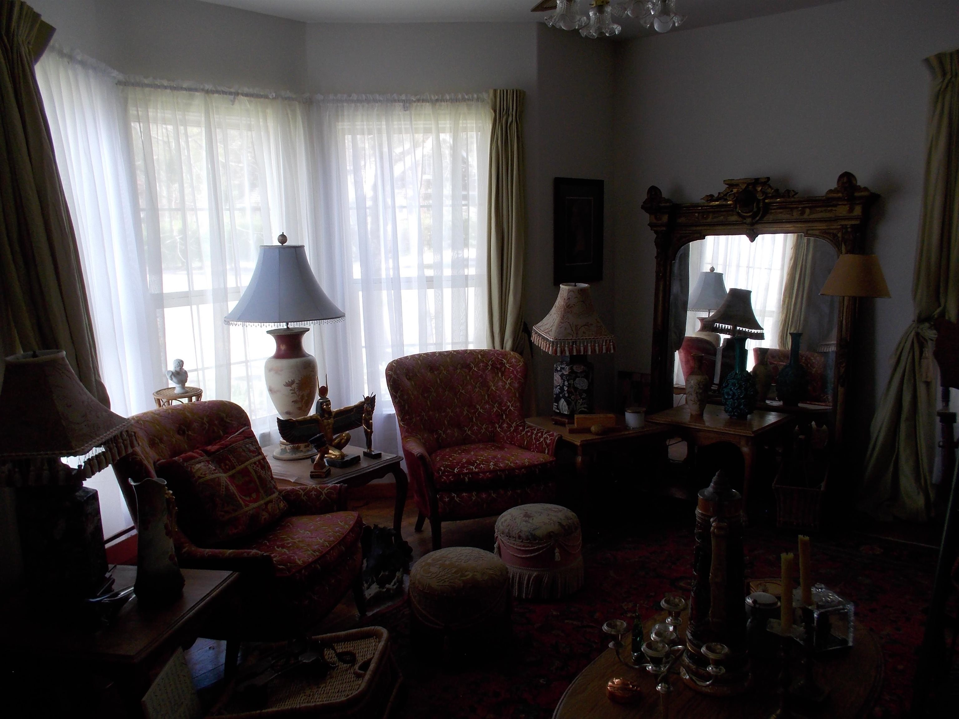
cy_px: 360
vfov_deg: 48.2
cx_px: 480
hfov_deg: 61.7
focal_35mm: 29
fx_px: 803
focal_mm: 4.1
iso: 80
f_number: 3.3
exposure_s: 1/50
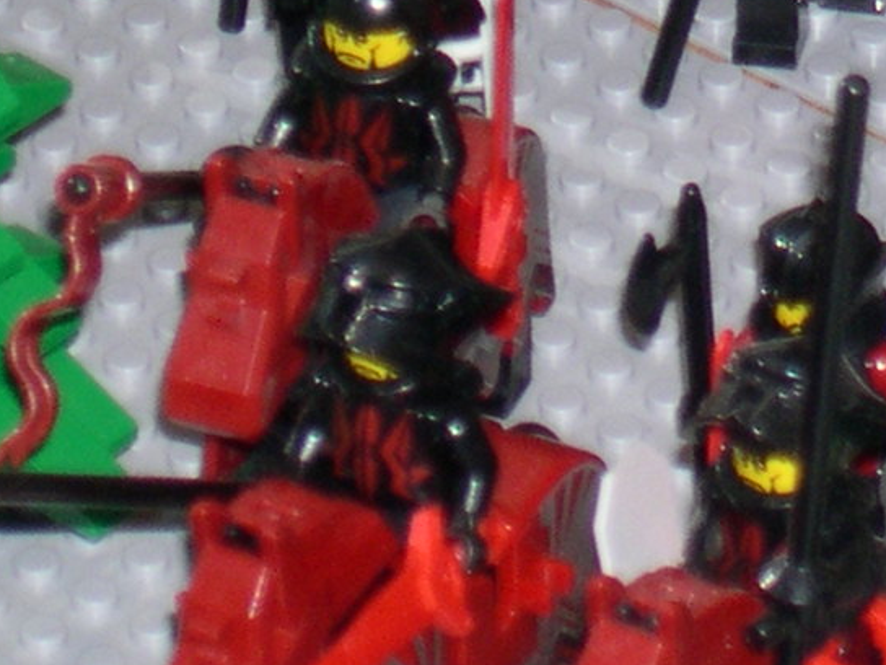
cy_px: -523
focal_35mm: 476
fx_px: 12183
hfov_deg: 4.2
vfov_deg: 3.1
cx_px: 1111
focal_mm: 24
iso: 156
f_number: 4.9
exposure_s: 1/60
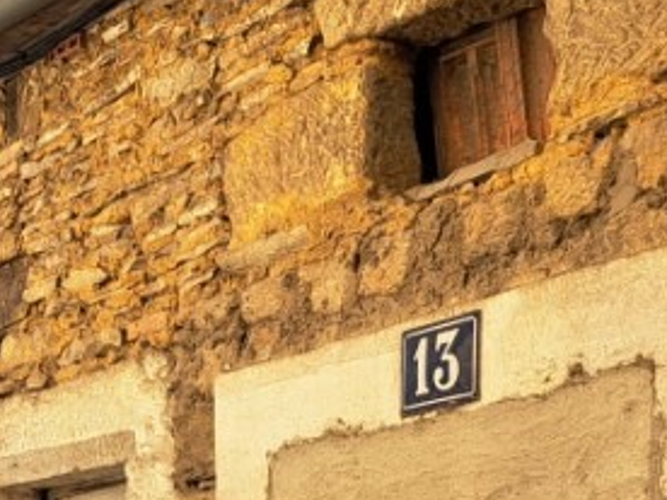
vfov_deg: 14.8
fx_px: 1715
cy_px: 860
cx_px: 230
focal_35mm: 89
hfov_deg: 21.9
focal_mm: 5.23
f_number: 1.8
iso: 50
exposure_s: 1/521
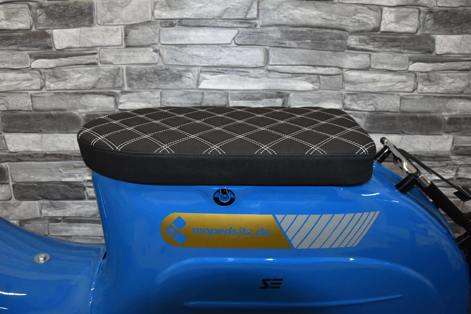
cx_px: 236
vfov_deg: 47.9
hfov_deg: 67.4
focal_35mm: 27
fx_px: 353
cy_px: 157
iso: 800
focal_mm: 18
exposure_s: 1/100
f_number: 5
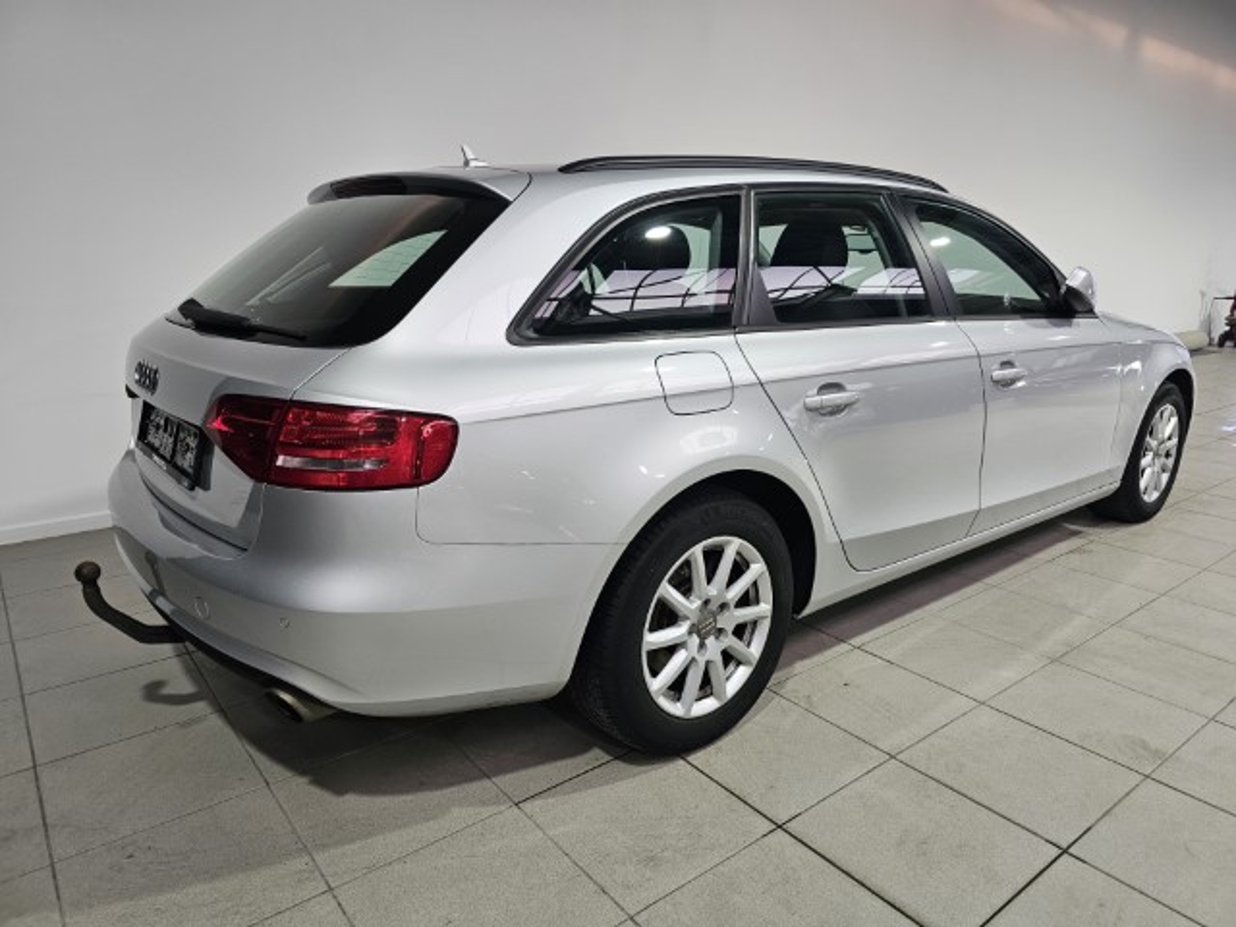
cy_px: 464
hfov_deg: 73.9
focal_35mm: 23
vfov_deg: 58.9
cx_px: 618
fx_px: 821
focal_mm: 6.3
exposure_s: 1/180
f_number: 1.7
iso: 125
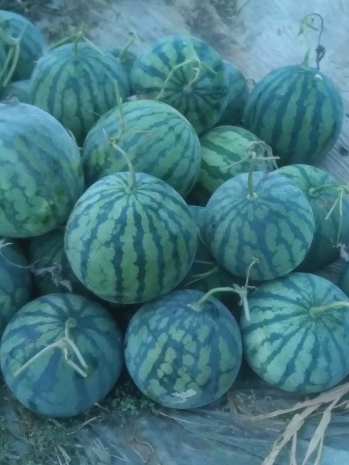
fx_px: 793
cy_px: 232
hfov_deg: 24.8
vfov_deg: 32.7
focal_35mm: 59
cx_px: 174
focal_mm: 6.72
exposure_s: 1/13
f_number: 1.69
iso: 4500
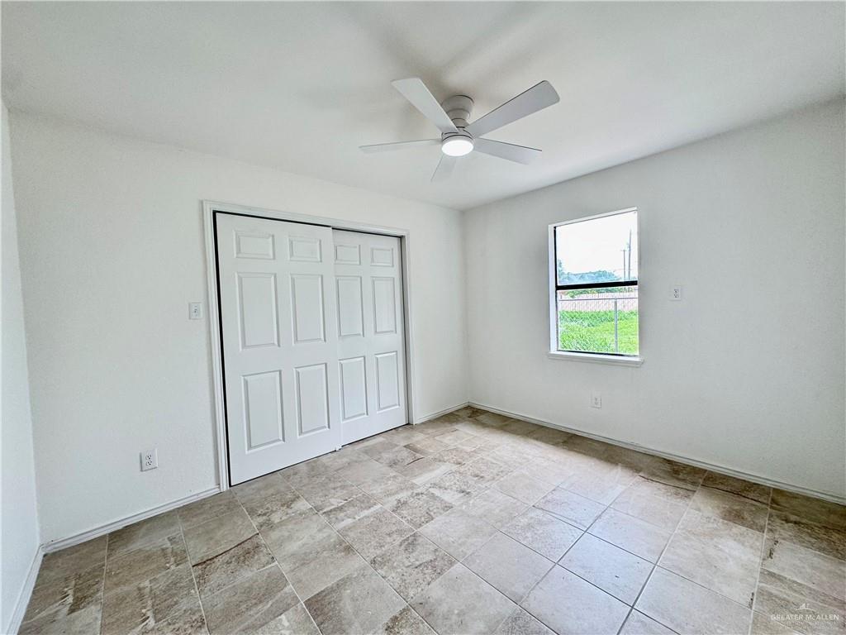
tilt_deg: -2.4
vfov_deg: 85.7
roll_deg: +2.4
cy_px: 318
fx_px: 342
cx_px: 423
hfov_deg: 102.1
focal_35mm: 14
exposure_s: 1/99
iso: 100
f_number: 2.2
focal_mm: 2.22
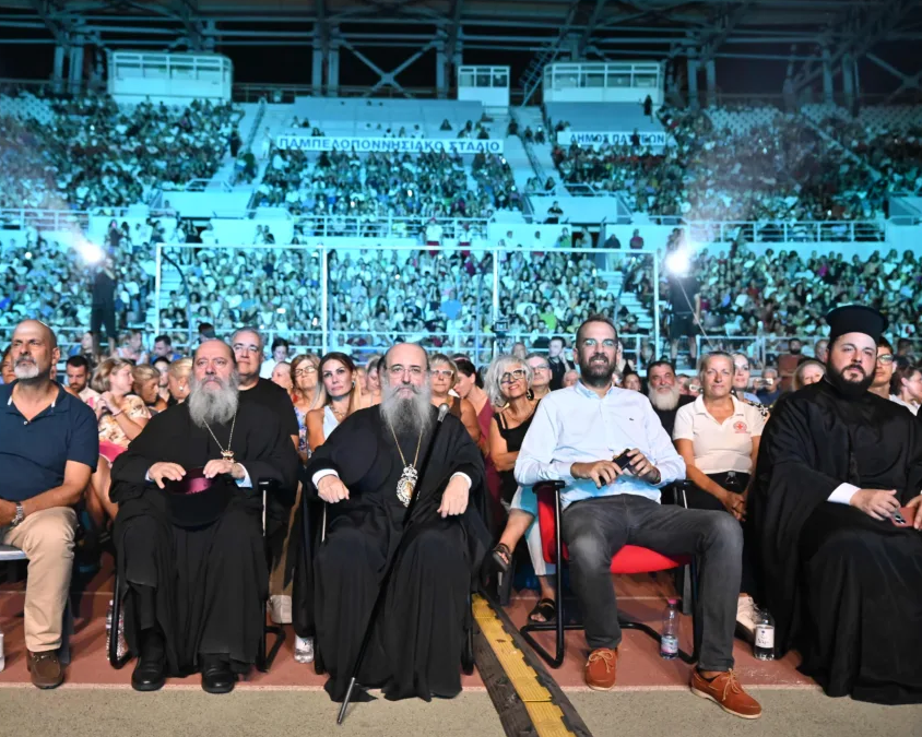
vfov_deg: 44.5
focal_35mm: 33
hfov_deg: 54.1
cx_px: 403
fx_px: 900
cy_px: 368
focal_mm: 29
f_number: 2.8
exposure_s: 1/250
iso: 6400
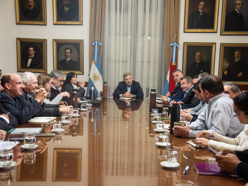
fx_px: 344
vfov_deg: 30.3
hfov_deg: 39.7
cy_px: 94
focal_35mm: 48
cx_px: 126
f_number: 4.5
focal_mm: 44
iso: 1600
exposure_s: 1/250
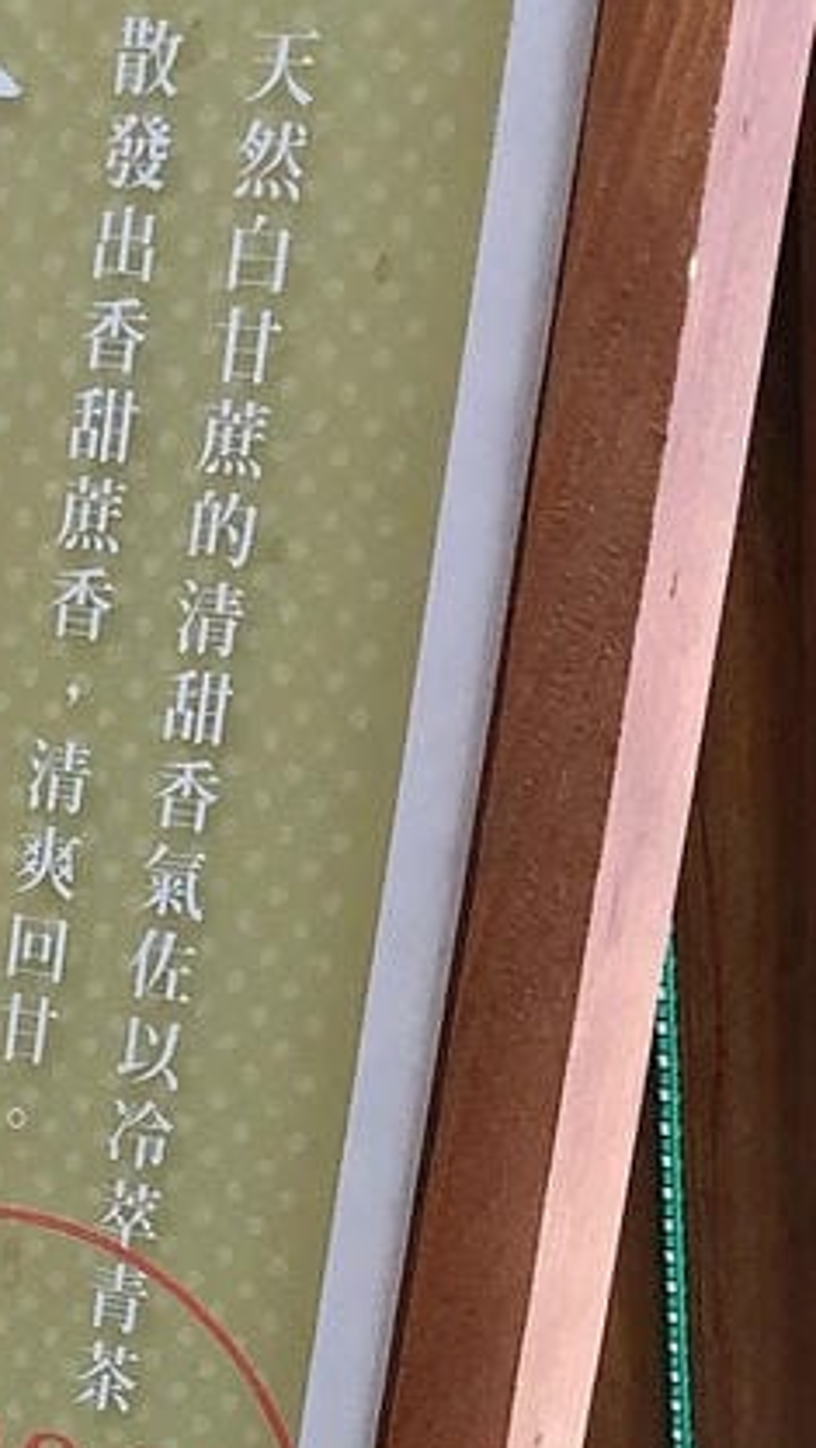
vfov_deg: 17.4
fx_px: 4494
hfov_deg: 10.0
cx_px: -462
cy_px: 1771
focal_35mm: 117
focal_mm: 3.99
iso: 32
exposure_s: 1/30
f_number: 1.8
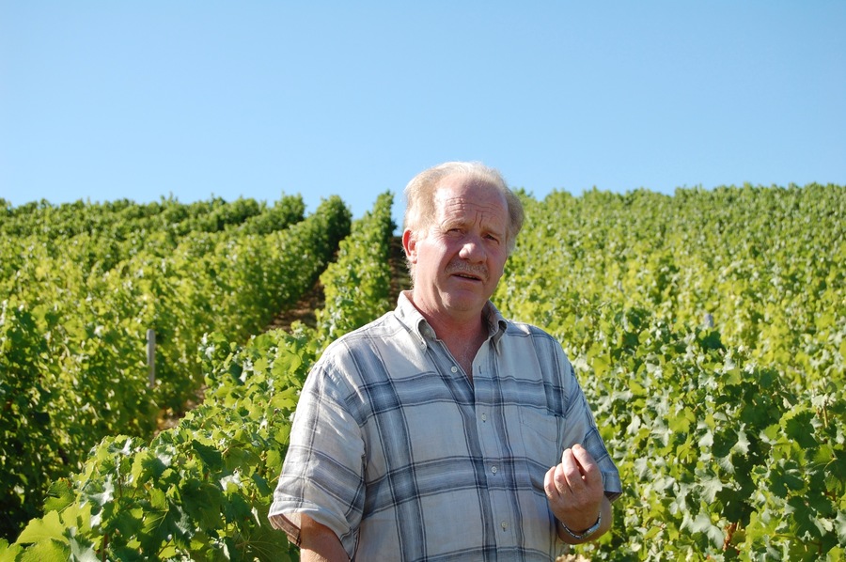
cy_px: 281
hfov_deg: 28.1
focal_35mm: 72
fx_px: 1690
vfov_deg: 18.9
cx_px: 423
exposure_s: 1/320
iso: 200
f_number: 9
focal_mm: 48
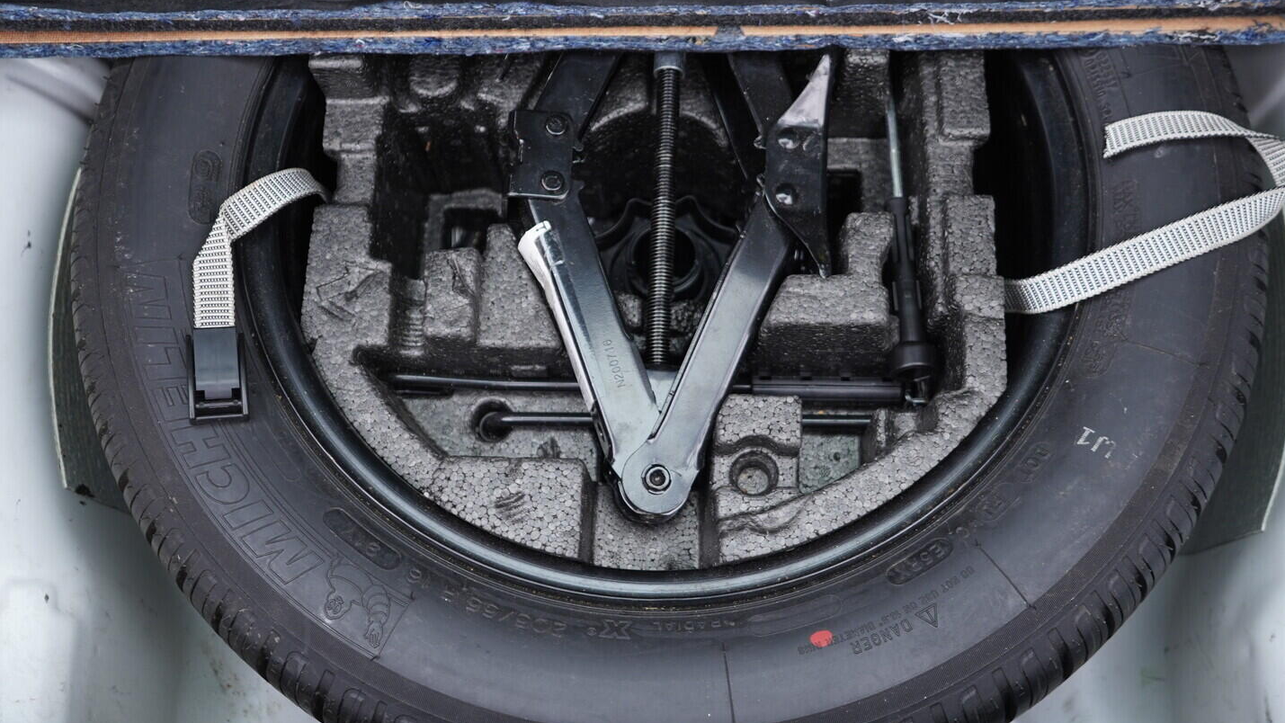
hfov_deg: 52.8
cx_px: 647
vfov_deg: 31.2
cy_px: 362
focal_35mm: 38
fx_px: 1295
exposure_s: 1/40
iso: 320
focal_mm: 24
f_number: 2.8
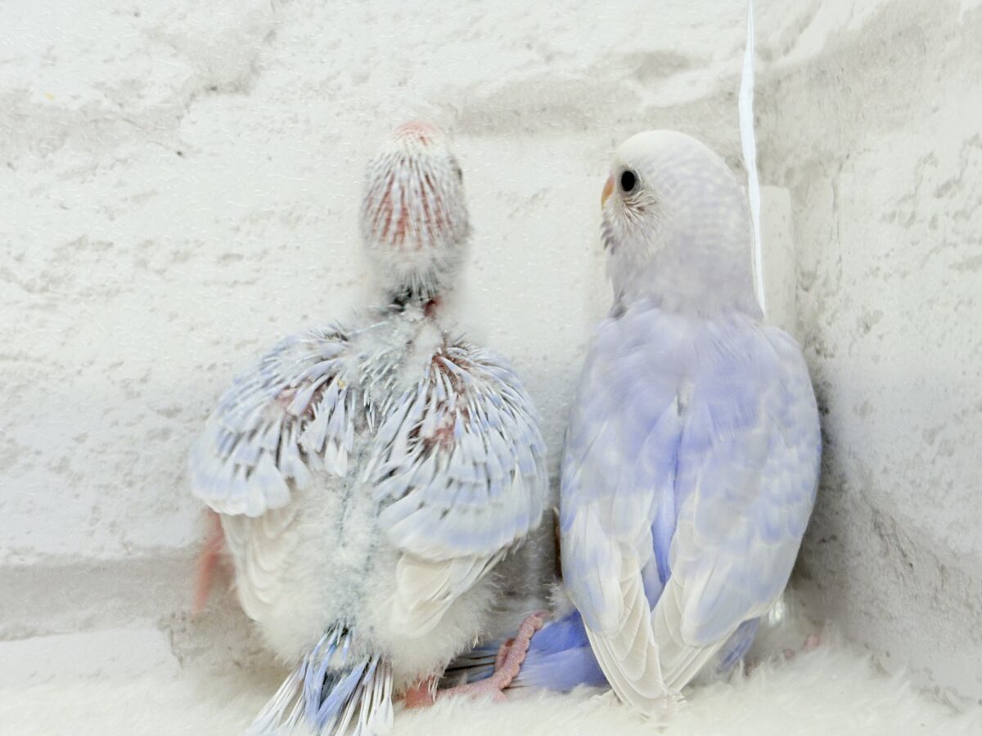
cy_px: 368
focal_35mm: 52
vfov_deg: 28.0
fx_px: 1475
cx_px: 491
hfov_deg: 36.8
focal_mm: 5.96
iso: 80
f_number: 1.6
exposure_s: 1/100
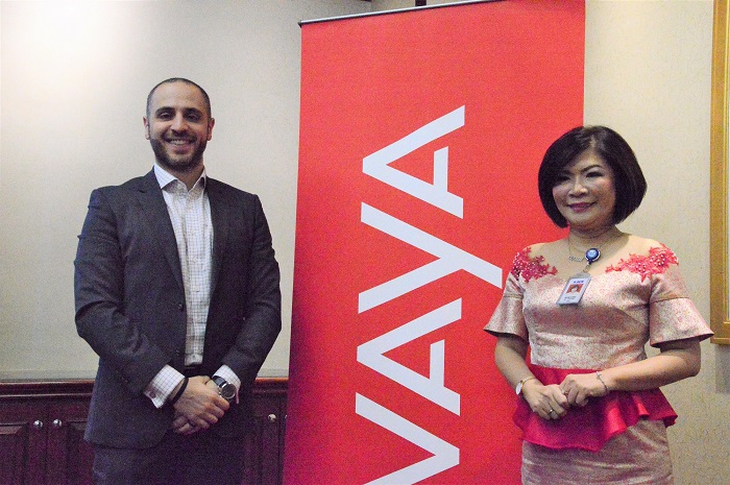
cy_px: 242
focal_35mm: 48
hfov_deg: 41.2
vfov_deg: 28.0
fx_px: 972
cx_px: 365
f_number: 6.3
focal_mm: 32
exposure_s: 1/100
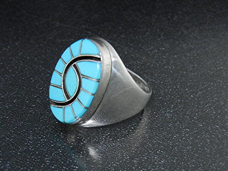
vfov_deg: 20.7
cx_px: 96
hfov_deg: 27.4
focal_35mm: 71
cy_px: 101
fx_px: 468
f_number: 8
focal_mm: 10.6
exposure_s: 1/30
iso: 800
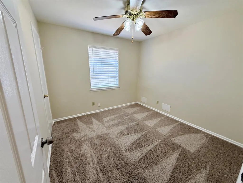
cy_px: 92
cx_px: 122
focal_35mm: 14
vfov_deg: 85.7
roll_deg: -0.7
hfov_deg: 102.1
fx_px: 98
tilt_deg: -12.8
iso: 100
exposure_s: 1/120
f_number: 2.2
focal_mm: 2.22
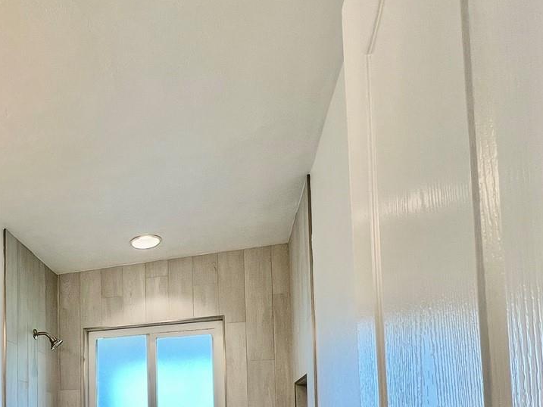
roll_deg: +0.6
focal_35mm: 29
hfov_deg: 52.4
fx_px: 455
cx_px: 33
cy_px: 401
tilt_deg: +3.6
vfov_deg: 42.2
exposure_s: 1/120
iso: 50
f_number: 1.8
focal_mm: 1.57
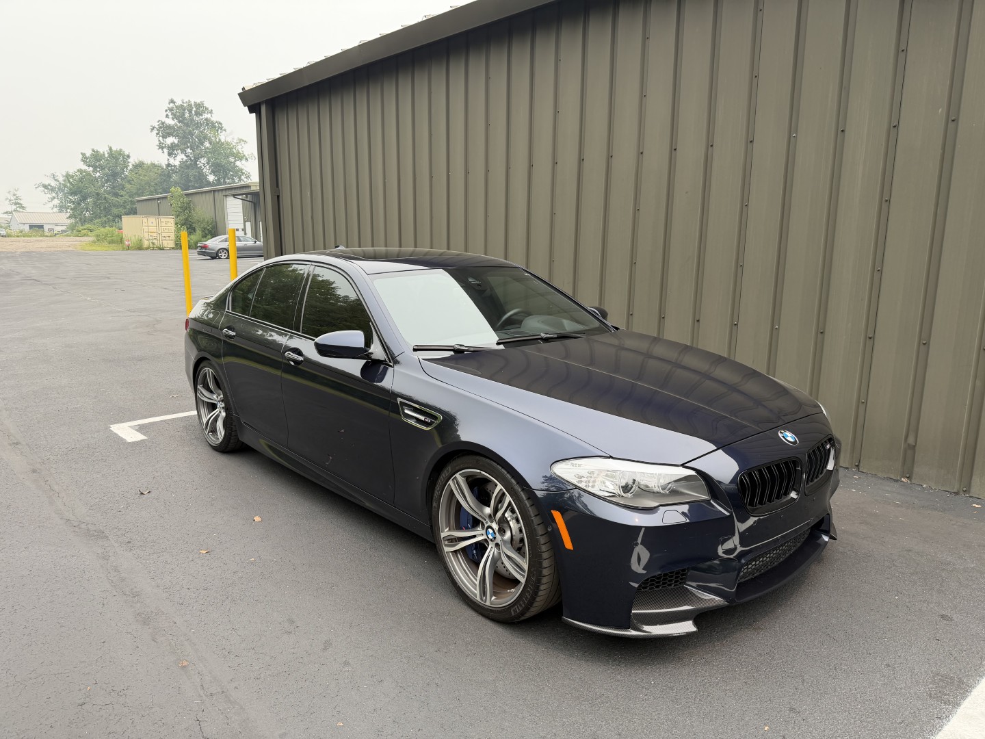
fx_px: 683
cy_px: 370
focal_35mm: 24
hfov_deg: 71.6
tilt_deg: -11.2
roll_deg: -0.4
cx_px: 492
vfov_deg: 56.8
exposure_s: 1/1653
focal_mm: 6.76
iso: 100
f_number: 1.78
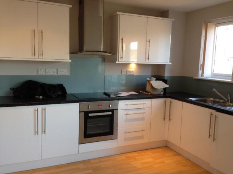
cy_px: 87
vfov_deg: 42.9
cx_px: 116
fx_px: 222
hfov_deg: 55.4
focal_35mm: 33
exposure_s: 1/24
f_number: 2.4
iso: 50
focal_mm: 4.12
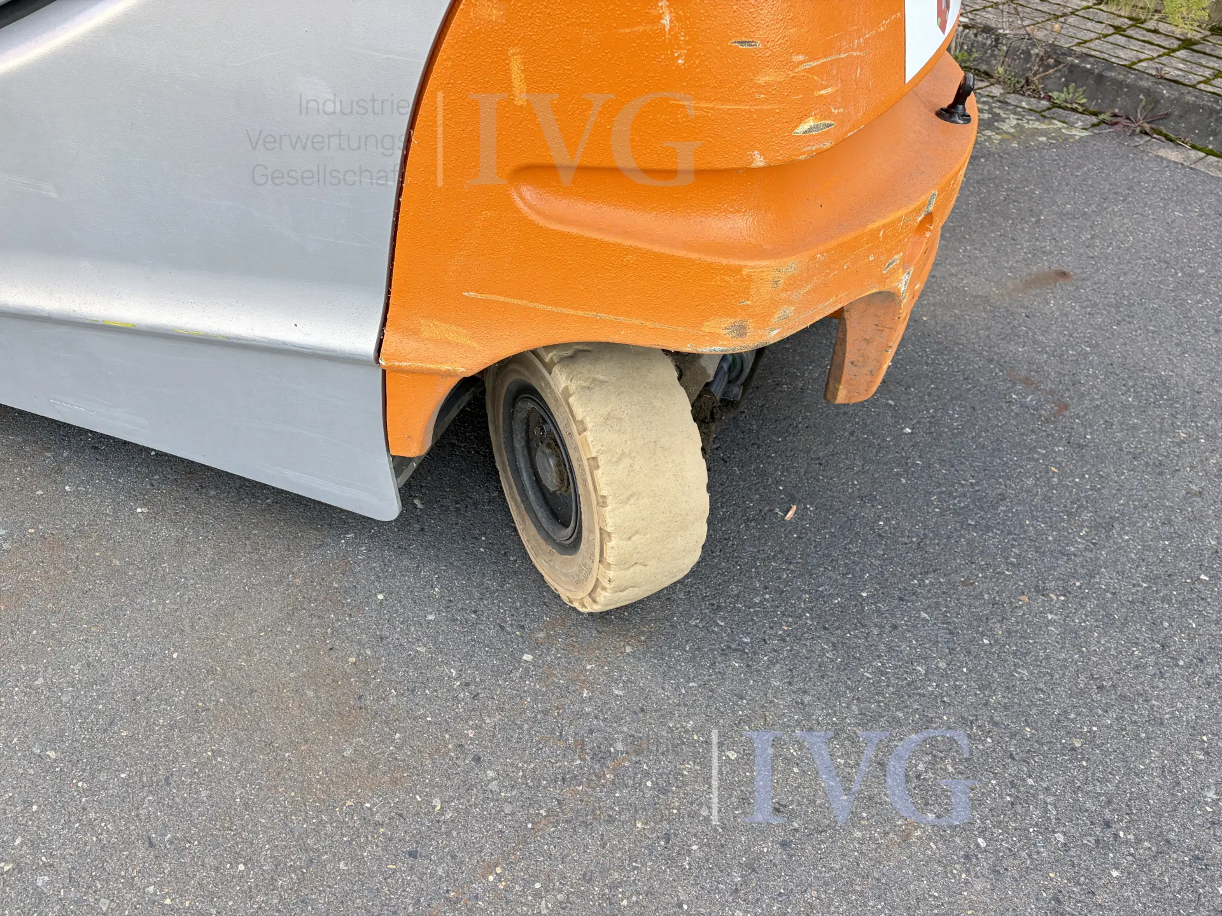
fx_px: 918
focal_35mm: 26
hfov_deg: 67.3
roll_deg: -1.4
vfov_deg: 53.1
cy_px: 458
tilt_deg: -40.4
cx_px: 611
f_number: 1.6
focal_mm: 5.96
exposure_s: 1/142
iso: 40
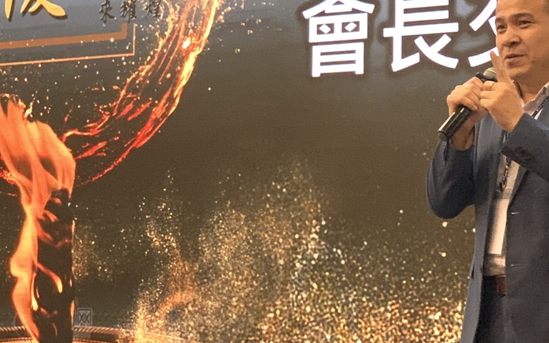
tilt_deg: +7.8
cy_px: 64
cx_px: 448
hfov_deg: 16.4
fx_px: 1885
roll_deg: -0.8
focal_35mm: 126
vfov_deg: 10.4
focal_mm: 6
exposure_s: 1/50
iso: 125
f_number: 2.4
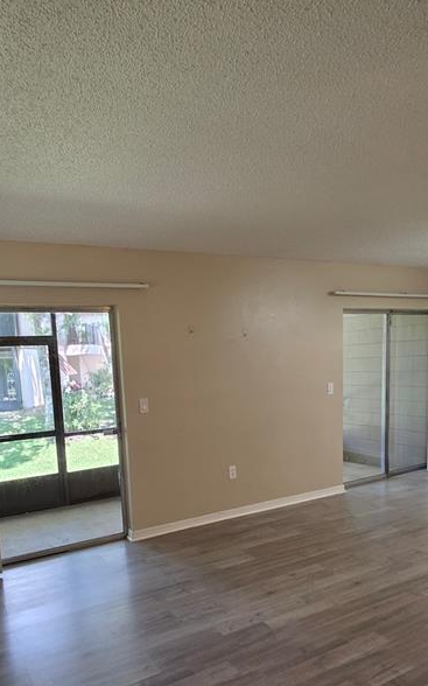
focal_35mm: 24
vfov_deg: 73.6
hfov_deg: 50.6
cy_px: 426
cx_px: 166
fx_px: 448
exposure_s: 1/120
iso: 200
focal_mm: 2.2
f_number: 1.9
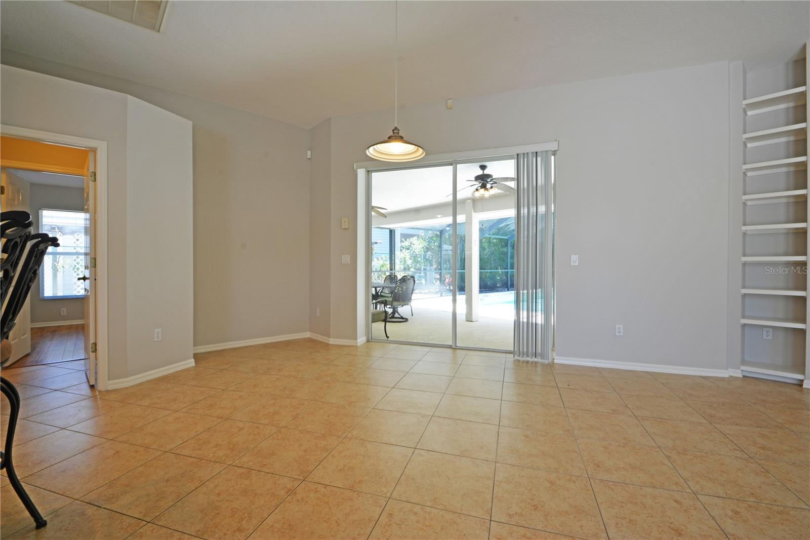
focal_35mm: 15
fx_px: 337
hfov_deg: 100.4
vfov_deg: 77.3
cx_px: 405
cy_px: 270
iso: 160
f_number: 16
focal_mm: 10
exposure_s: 1/2.5
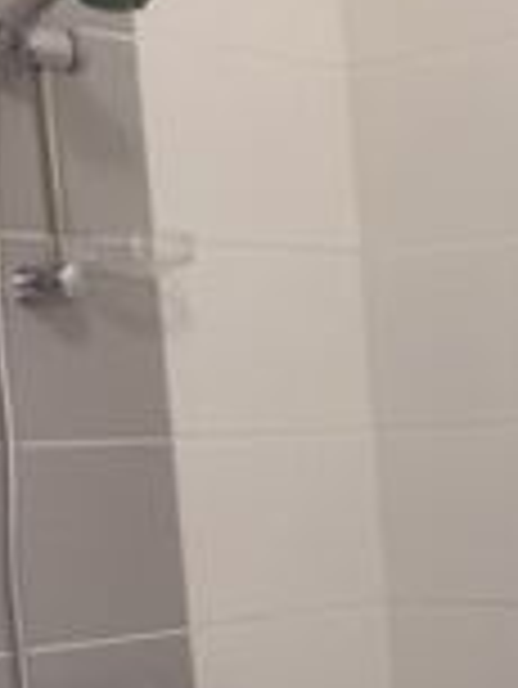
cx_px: 685
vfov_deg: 22.7
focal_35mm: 81
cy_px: 753
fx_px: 1614
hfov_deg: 17.1
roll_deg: +2.7
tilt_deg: -9.2
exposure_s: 1/33
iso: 125
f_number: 2.2
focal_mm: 4.15
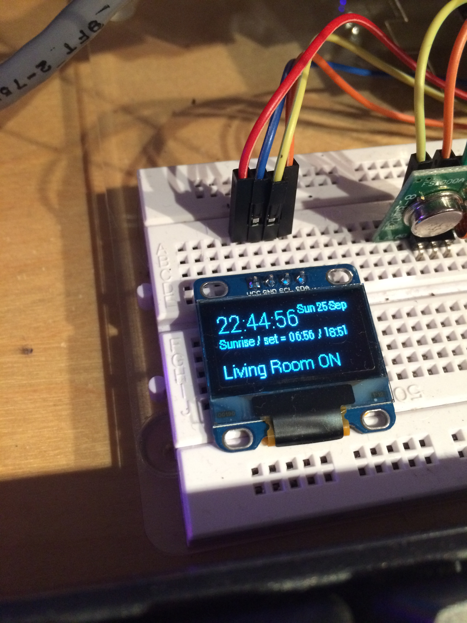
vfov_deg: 61.7
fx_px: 522
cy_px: 312
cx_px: 234
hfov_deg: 48.2
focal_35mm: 29
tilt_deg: -62.6
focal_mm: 4.15
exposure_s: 1/17
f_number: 2.2
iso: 320
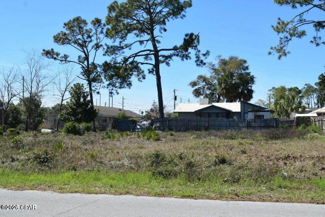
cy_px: 108
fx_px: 393
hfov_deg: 45.0
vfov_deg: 30.8
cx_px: 162
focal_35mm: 44
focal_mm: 29
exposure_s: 1/400
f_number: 10
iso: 200
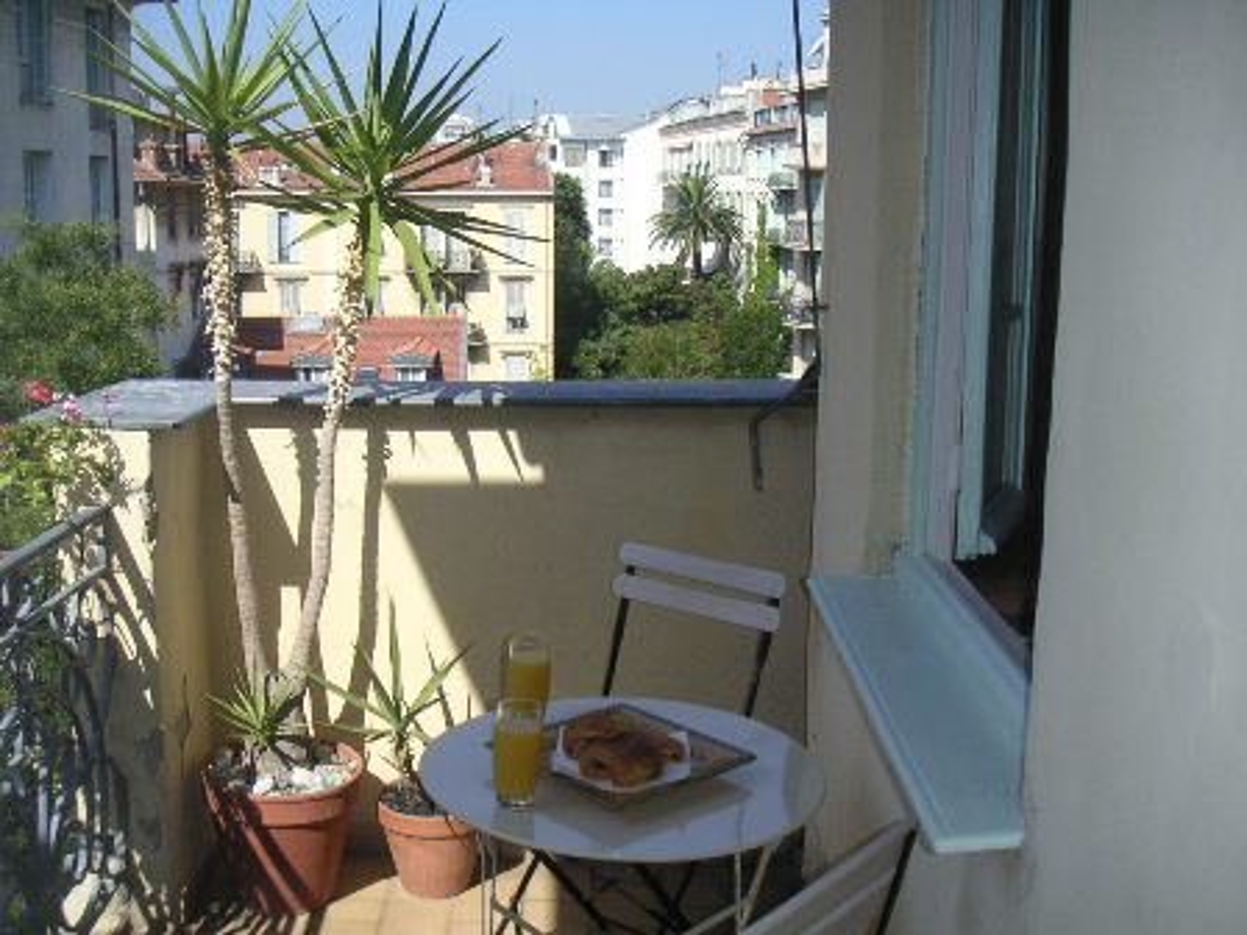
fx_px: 1369
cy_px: 468
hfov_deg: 49.0
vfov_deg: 37.7
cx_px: 624
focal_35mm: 38
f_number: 6.7
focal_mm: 6
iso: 160
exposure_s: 1/350
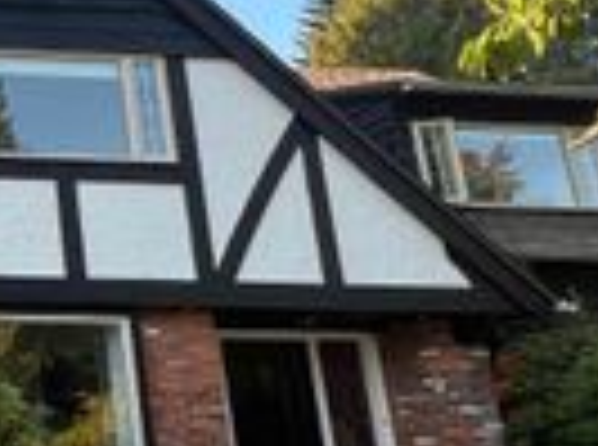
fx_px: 844
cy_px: 259
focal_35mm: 49
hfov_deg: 25.4
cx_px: -364
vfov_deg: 29.5
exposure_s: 1/125
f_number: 1.8
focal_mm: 1.57
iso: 32
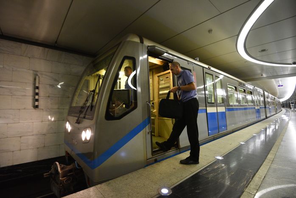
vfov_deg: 73.8
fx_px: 132
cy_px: 99
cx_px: 148
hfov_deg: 96.7
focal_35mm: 16
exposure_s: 1/125
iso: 4000
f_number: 4
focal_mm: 16
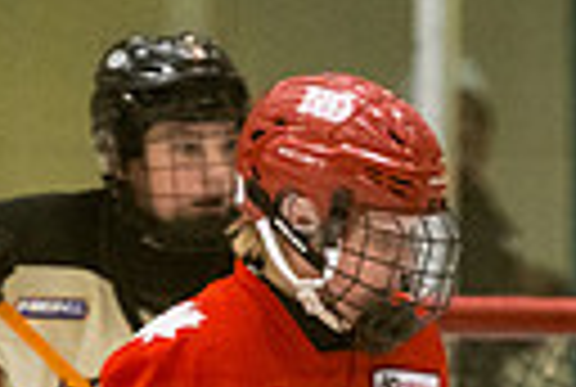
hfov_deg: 2.2
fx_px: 14947
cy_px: 1004
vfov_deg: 1.5
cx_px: 822
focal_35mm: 932
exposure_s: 1/640
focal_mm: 170
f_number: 3.2
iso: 3200
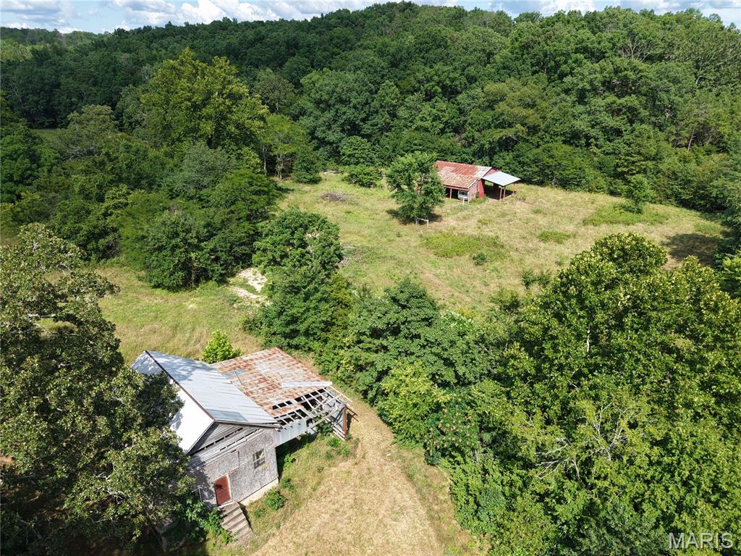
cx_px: 370
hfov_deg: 71.6
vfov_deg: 56.8
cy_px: 278
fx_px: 514
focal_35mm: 24
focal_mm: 8.67
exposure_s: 1/2000
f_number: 1.8
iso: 140
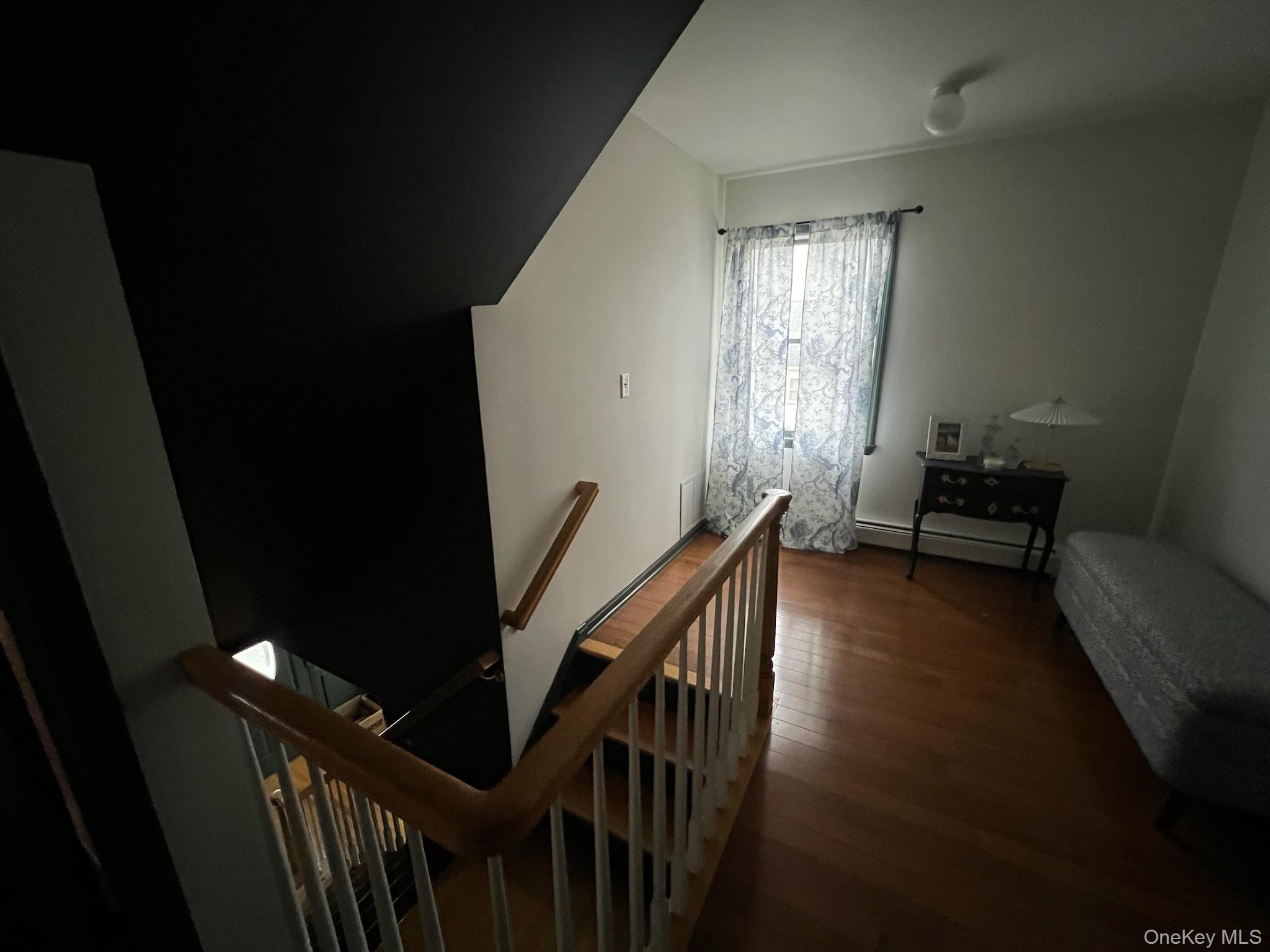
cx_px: 635
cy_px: 476
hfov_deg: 106.2
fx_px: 477
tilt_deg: -15.9
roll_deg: +1.4
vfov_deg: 89.9
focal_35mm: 13
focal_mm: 1.57
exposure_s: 1/60
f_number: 1.8
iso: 640
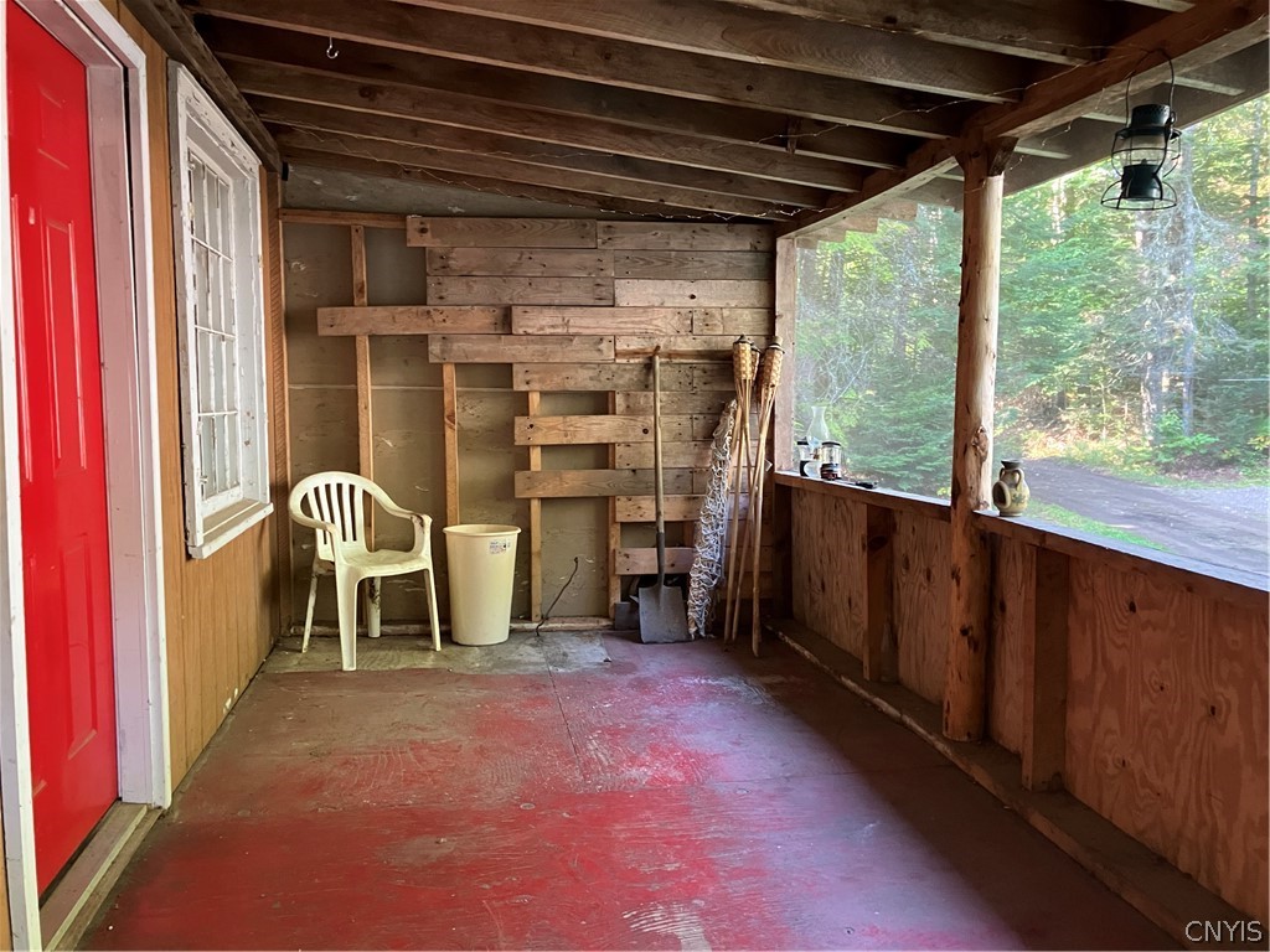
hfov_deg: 63.4
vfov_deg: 49.7
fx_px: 1027
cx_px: 635
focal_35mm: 28
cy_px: 476
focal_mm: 3.99
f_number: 1.8
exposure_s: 1/42
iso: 320
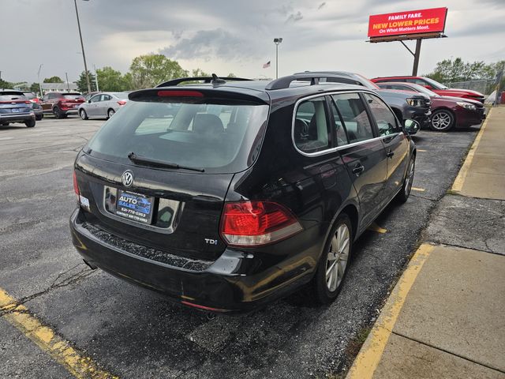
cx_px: 252
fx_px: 336
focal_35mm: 23
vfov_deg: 58.9
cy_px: 190
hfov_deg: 73.9
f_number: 1.7
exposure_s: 1/180
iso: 32
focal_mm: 6.3
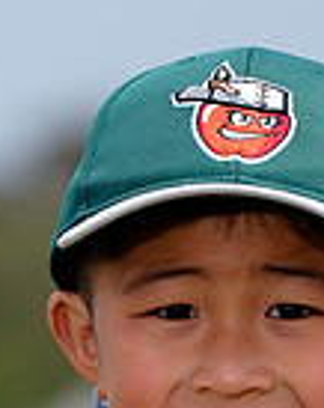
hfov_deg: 2.3
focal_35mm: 665
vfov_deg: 2.9
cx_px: 245
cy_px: 706
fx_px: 7998
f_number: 4.5
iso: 50
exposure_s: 1/320
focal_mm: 167
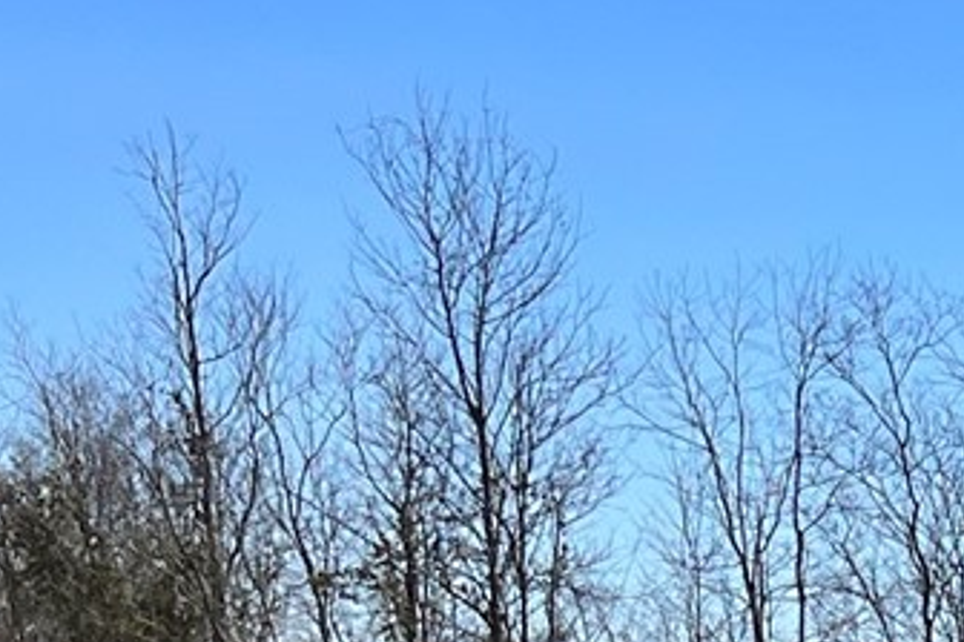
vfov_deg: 7.7
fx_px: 4418
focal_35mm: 165
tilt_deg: -8.5
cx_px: 2688
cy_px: 1602
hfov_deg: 10.0
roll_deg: -1.2
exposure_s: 1/4651
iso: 50
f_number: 1.6
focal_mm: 5.1
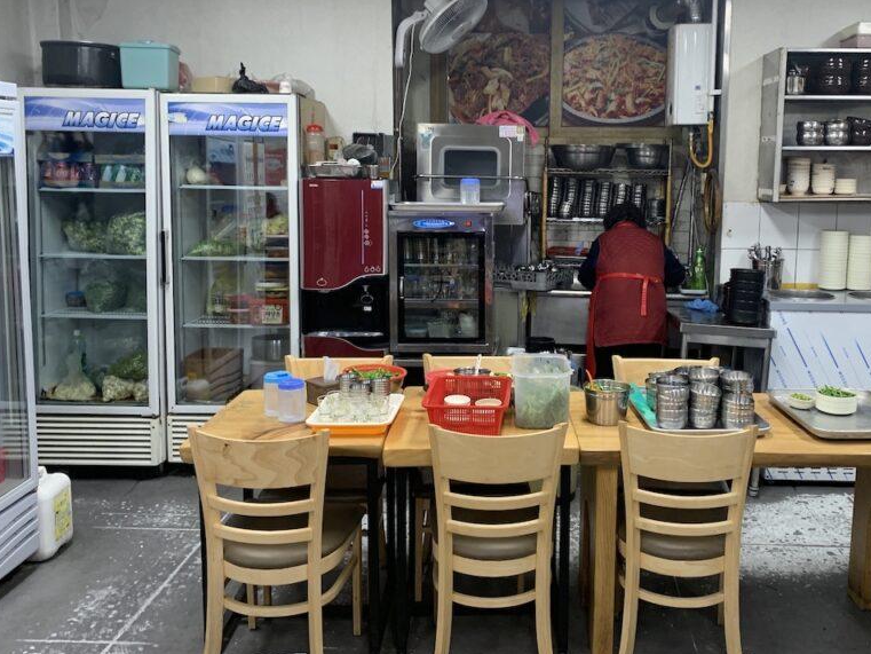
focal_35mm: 35
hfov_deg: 52.3
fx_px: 881
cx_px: 517
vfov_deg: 40.6
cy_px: 273
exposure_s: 1/60
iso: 100
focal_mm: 4.25
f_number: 1.8
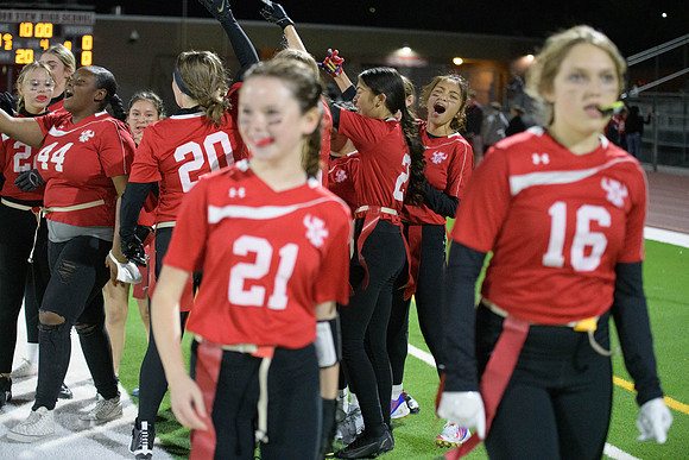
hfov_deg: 28.8
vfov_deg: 19.5
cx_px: 344
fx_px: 1340
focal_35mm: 70
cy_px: 230
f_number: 2.8
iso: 11400
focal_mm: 70
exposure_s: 1/640
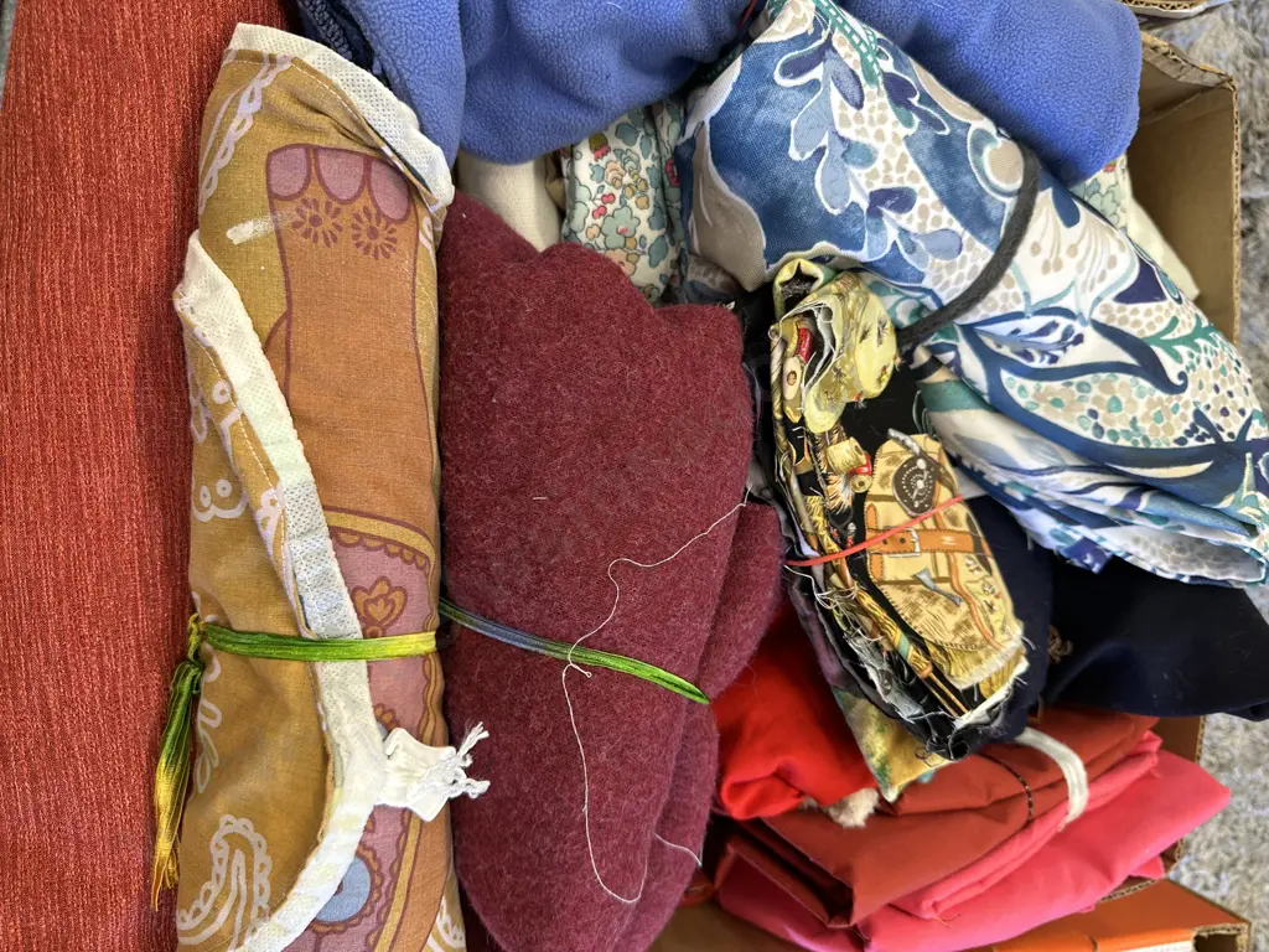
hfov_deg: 71.6
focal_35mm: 24
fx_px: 880
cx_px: 634
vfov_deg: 56.8
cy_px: 476
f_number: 1.78
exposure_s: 1/50
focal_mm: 6.86
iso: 125
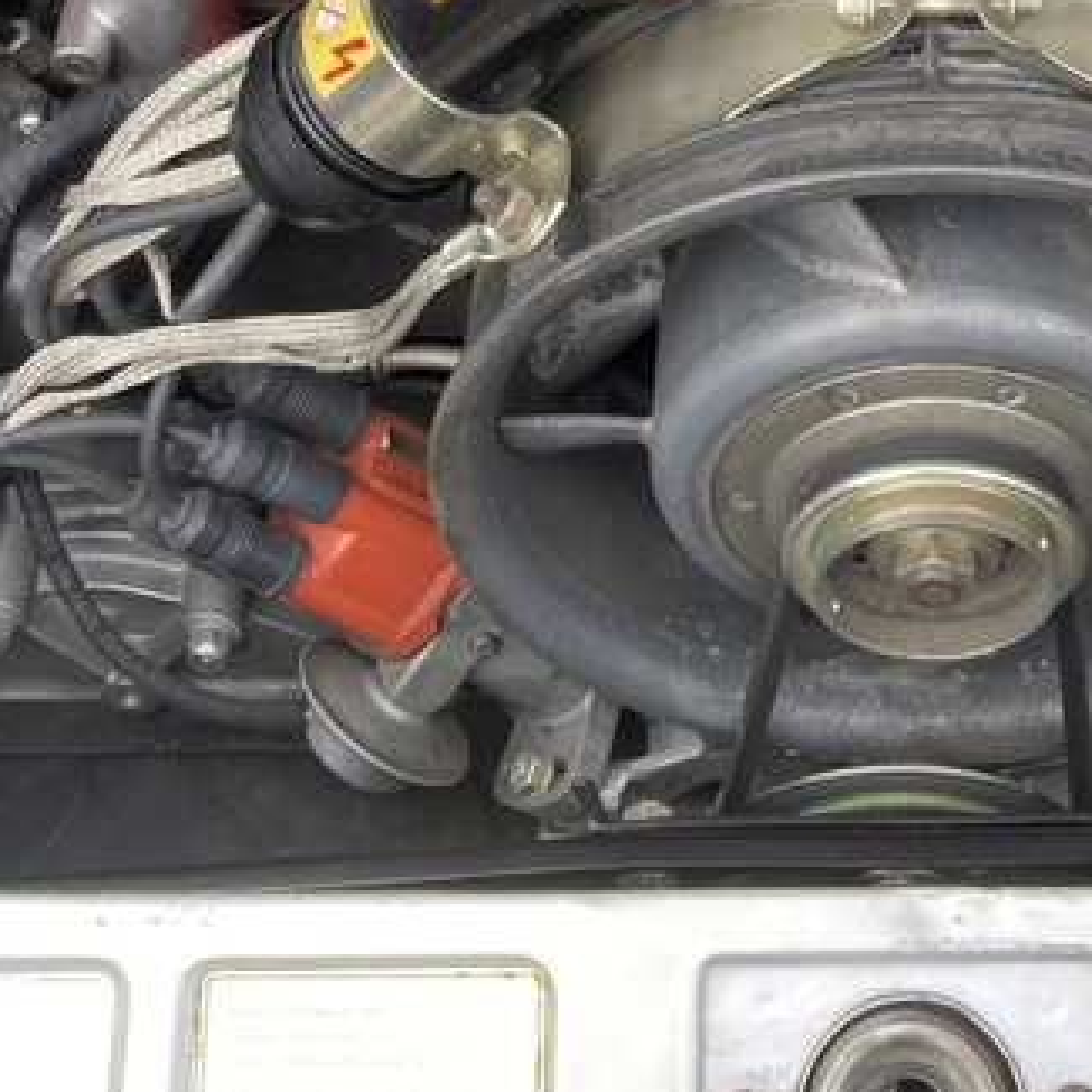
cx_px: 907
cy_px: -67
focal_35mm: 78
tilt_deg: -47.3
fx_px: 2784
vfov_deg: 21.2
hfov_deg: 21.8
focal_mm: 3.99
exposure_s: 1/121
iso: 32
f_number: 1.8
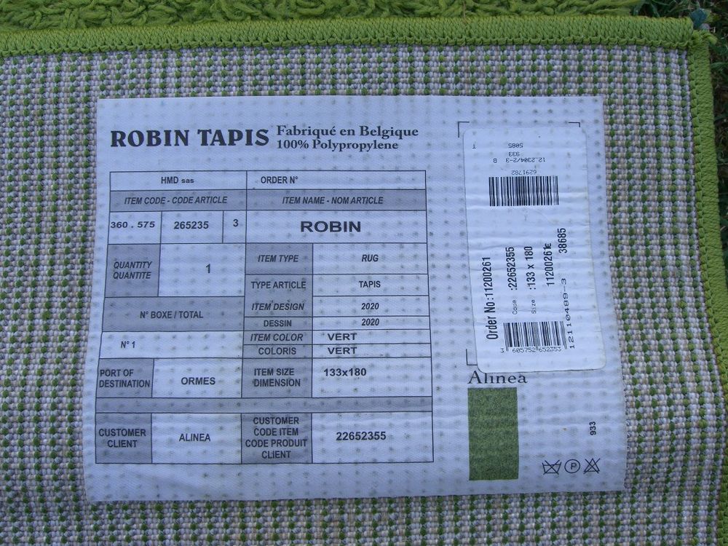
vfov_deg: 37.7
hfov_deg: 49.0
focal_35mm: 38
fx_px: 799
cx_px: 364
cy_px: 273
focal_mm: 7.9
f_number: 4
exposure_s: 1/200
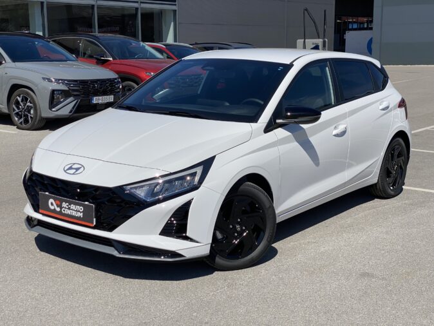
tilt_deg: -10.2
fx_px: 652
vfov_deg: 28.1
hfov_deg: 36.8
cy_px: 163
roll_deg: +0.0
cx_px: 217
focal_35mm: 52
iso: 20
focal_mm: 6
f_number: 2
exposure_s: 1/2817
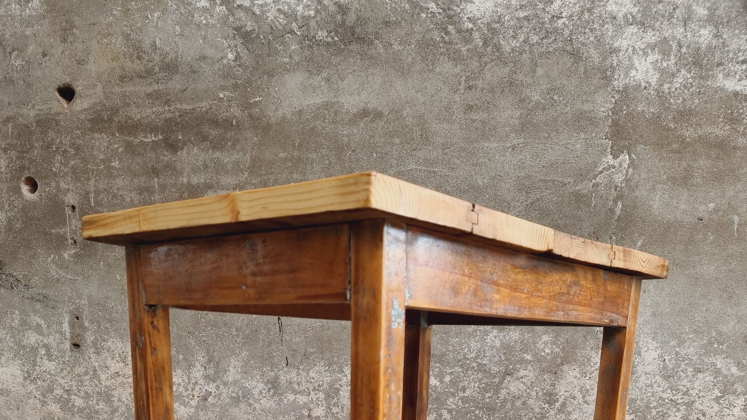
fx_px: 693
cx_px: 373
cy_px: 496
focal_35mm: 35
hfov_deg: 56.6
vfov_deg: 29.3
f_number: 1.8
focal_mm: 6.7
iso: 64
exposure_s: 1/100
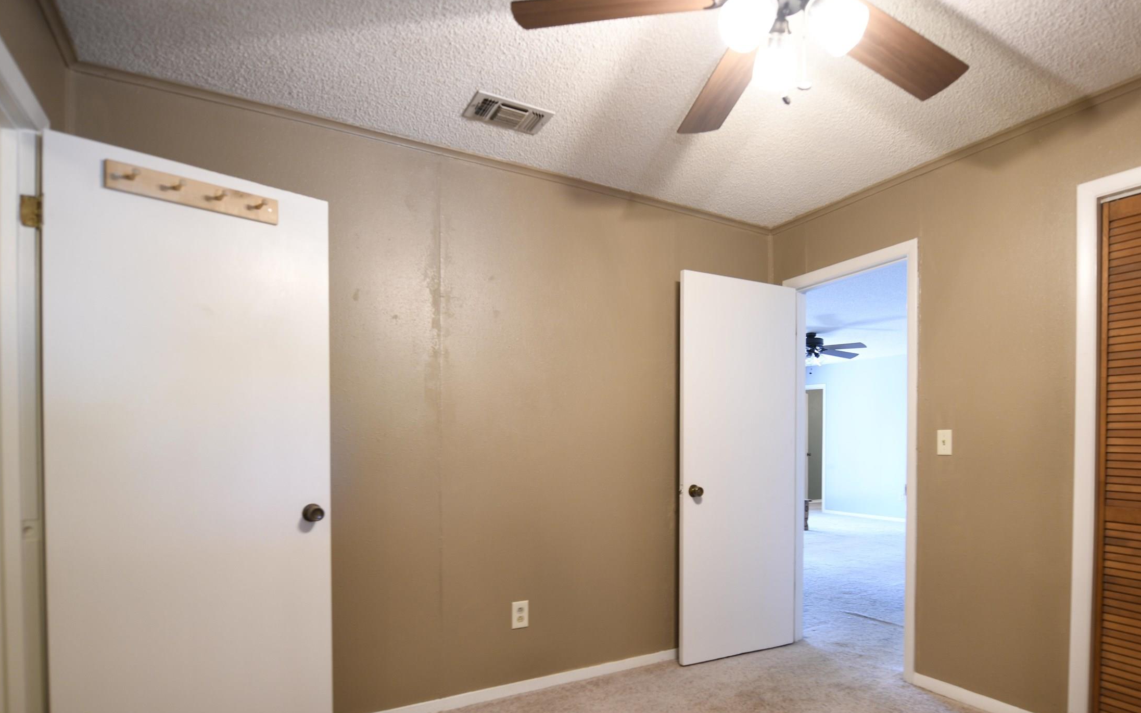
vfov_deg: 58.8
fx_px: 622
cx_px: 659
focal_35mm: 20
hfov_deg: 84.4
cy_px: 453
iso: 320
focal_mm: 14
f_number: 2.8
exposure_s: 1/15
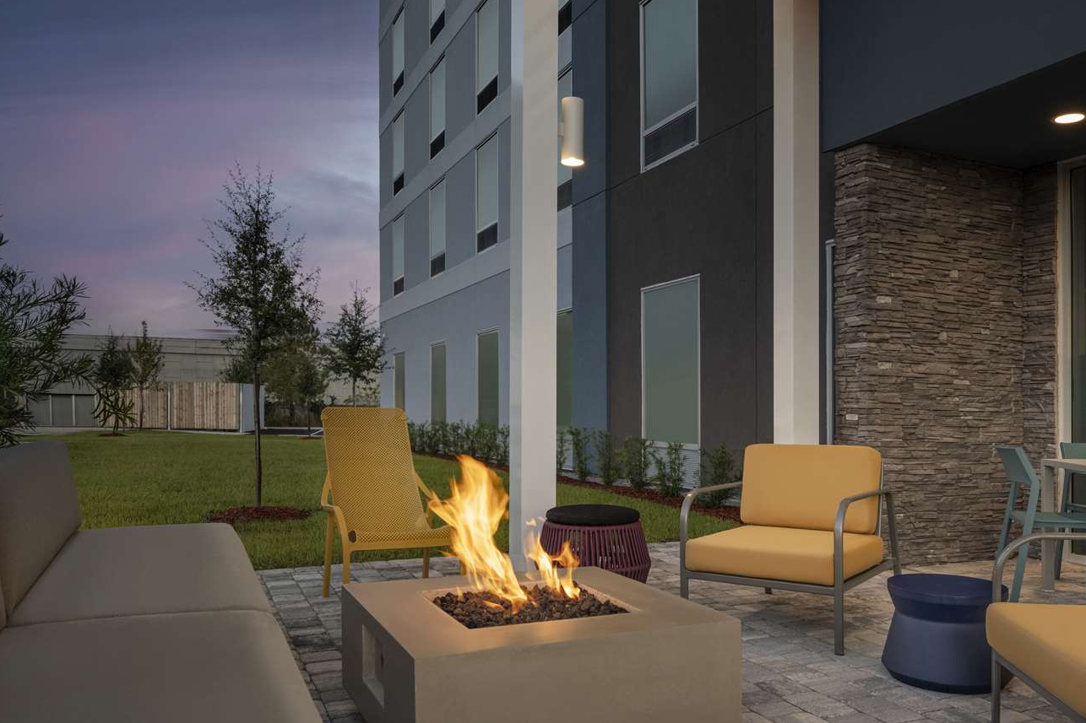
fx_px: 844
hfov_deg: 65.3
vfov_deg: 46.4
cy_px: 385
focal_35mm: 28
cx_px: 603
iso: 400
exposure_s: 1/8
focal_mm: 24
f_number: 11
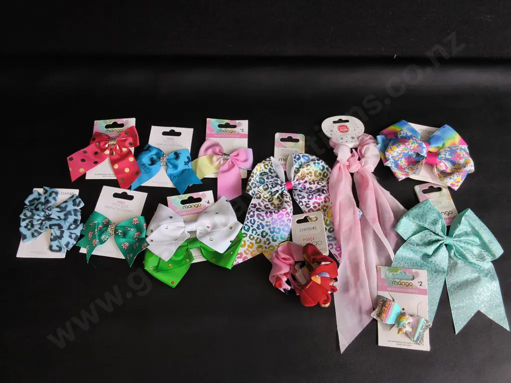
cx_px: 256
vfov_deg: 51.4
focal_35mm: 27
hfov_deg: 65.3
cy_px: 192
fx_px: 399
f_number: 2
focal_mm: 2.87
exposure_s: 1/120
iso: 50
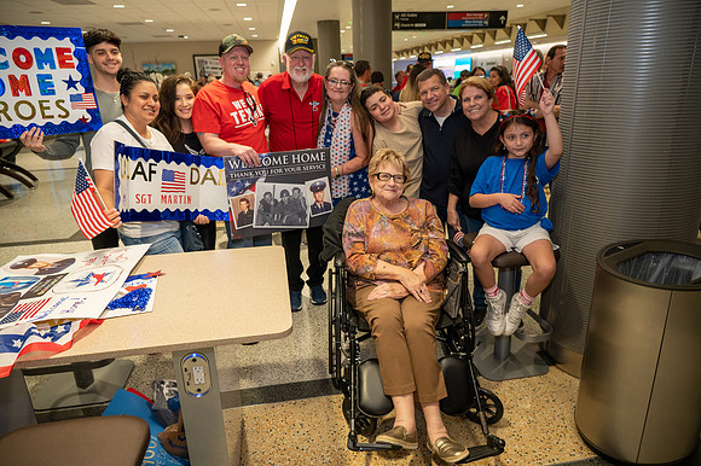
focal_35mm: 24
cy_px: 233
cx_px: 350
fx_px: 467
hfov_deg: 73.8
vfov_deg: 53.1
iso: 1250
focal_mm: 24
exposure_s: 1/60
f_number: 4.5
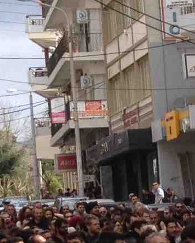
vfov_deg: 7.7
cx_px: 651
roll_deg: +3.9
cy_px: 182
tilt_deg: -2.1
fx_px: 1811
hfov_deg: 5.6
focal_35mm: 251
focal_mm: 4.28
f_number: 2.4
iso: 50
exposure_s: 1/812
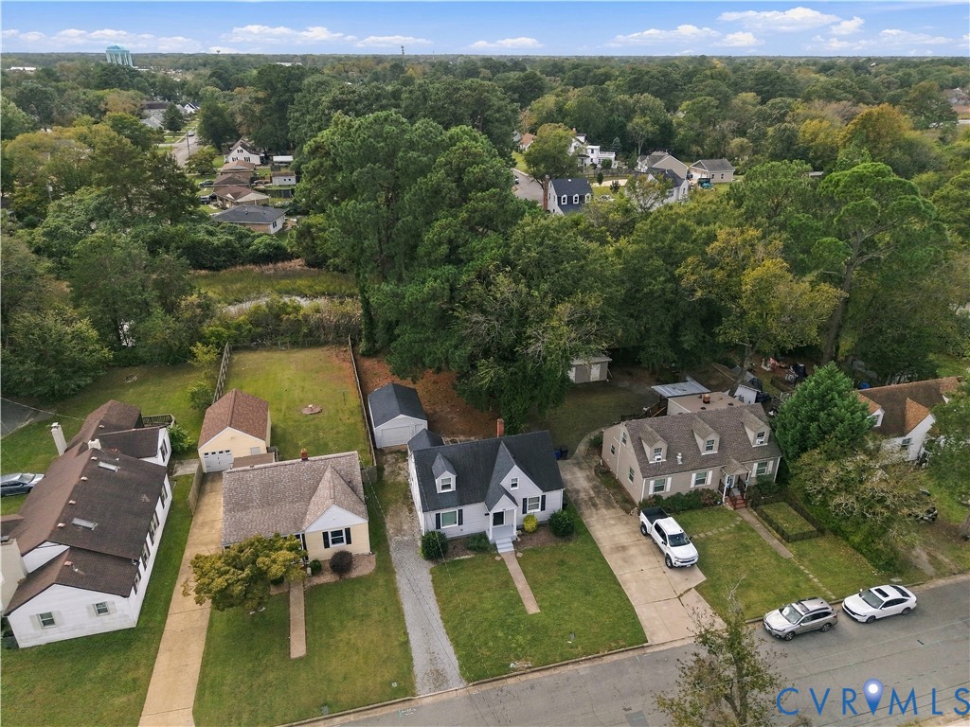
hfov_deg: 71.6
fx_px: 673
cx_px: 485
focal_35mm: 24
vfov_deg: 56.8
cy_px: 364
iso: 330
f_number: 1.8
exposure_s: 1/6000
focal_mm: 8.7
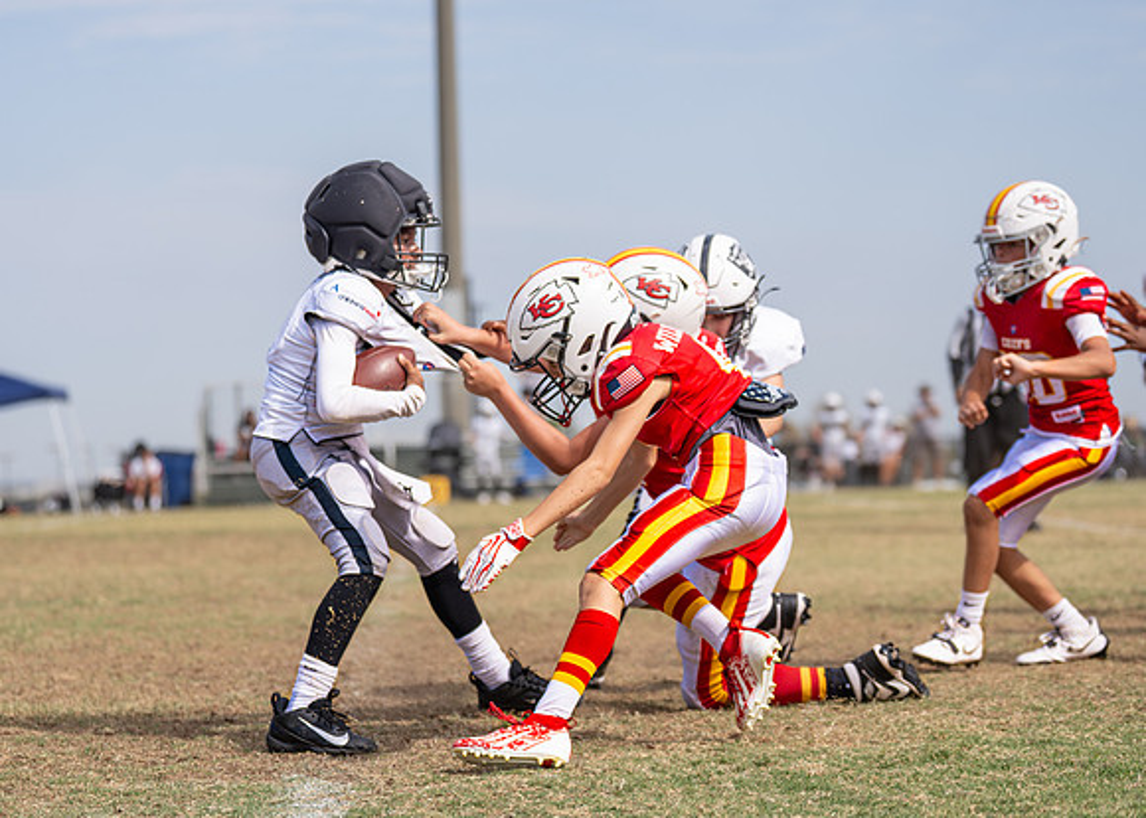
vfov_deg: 14.5
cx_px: 554
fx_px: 3225
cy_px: 462
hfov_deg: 20.1
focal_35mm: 99
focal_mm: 83
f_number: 2.8
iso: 160
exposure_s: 1/4000
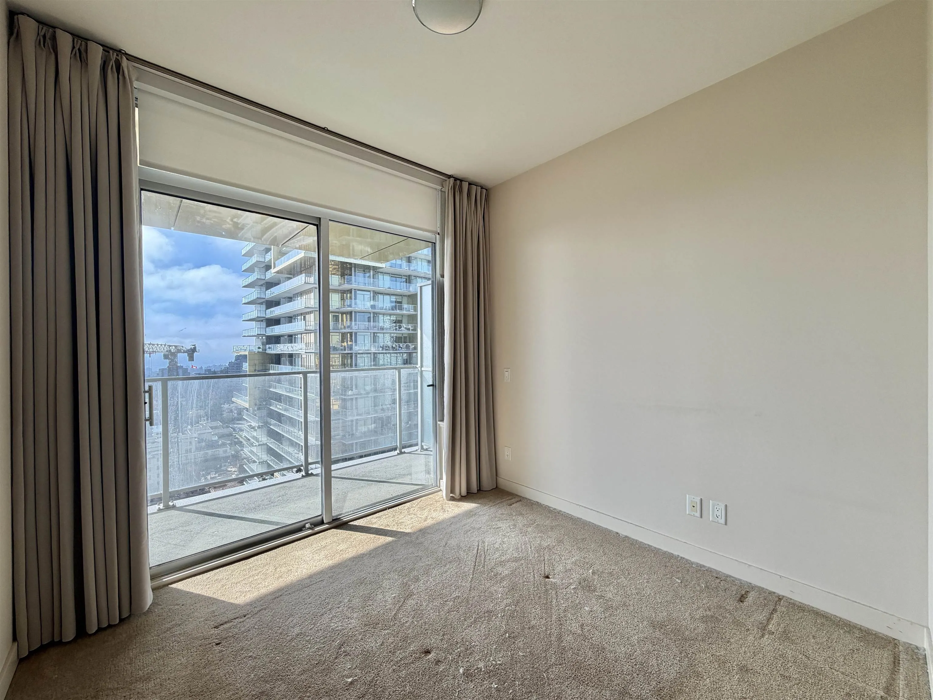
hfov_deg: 102.1
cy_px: 350
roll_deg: +1.0
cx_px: 466
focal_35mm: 14
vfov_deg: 85.7
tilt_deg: -0.4
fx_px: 377
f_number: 2.2
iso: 50
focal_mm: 2.22
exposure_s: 1/502
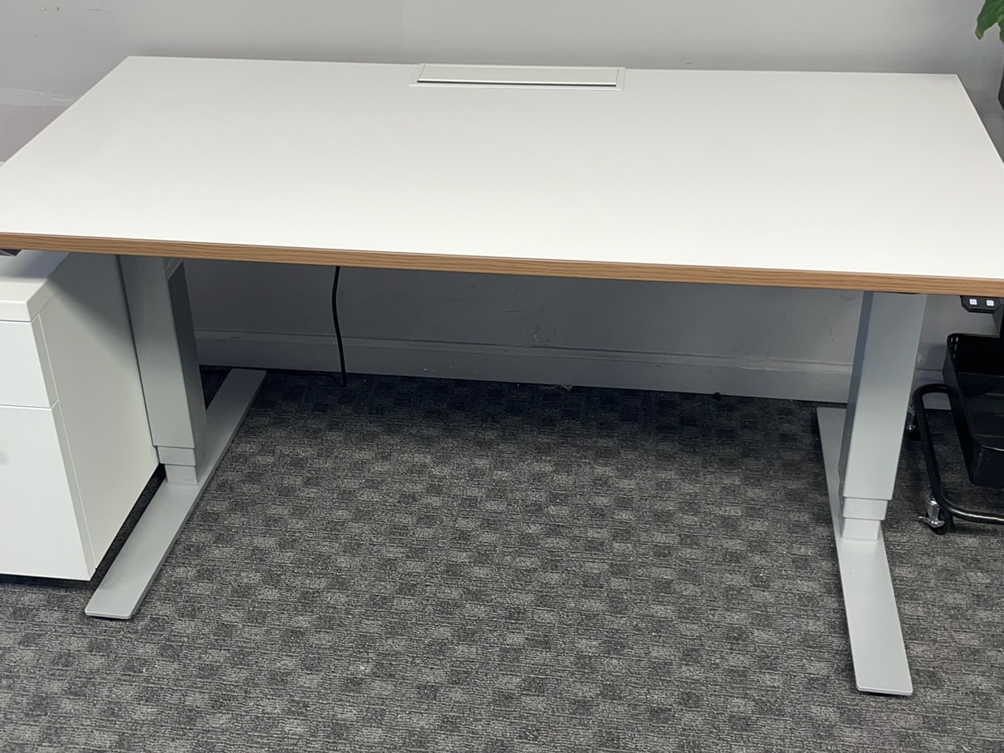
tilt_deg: -29.2
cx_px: 435
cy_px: 322
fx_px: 1247
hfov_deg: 43.7
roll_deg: +2.9
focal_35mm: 43
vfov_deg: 33.6
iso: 32
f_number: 1.6
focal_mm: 4.2
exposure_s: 1/26
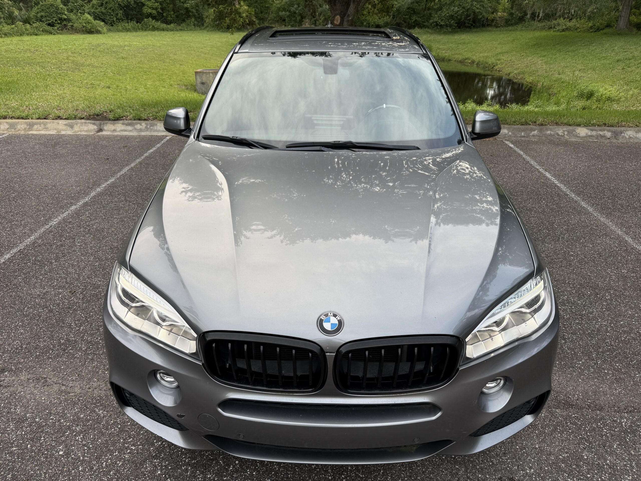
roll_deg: +0.8
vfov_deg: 56.8
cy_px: 240
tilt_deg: -25.8
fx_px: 444
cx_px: 320
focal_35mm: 24
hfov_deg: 71.6
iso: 100
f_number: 1.78
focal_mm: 6.76
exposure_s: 1/501
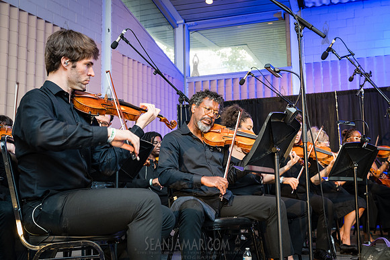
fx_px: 520
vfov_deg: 28.1
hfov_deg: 41.1
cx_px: 195
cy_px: 130
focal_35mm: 48
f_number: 6.3
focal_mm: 48
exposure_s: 1/25
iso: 1600
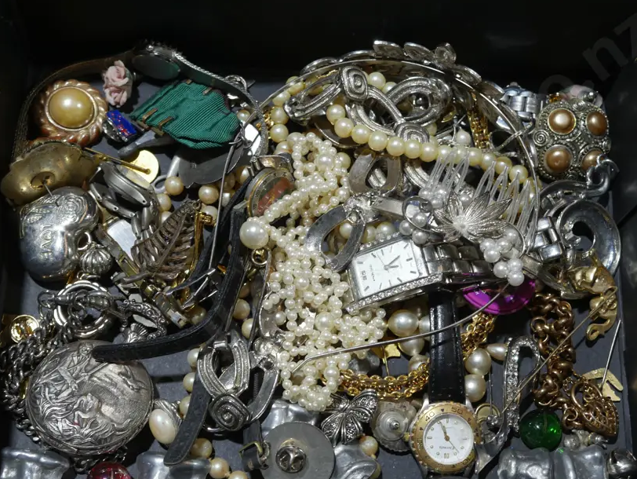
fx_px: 1068
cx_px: 325
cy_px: 267
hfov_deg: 33.2
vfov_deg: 25.2
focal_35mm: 58
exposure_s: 1/60
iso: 250
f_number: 5.1
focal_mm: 23
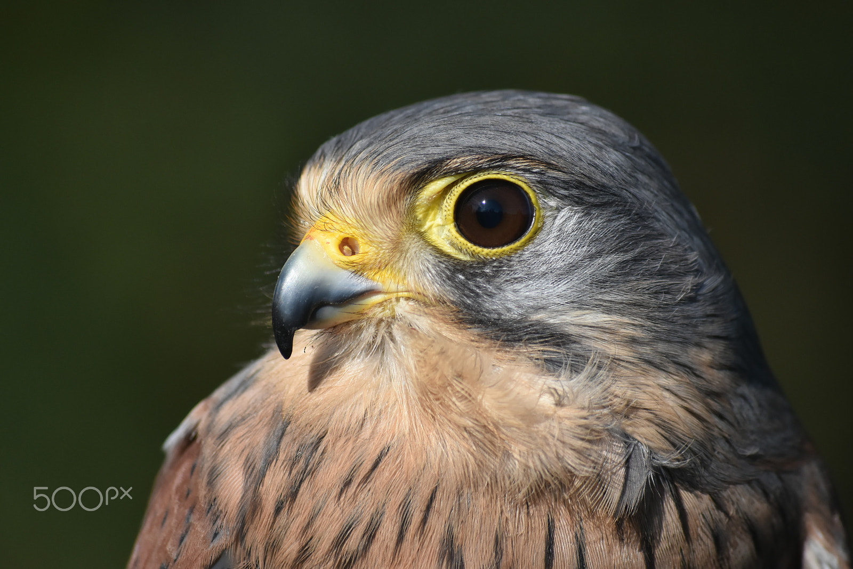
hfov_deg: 6.9
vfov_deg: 4.6
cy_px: 284
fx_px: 7111
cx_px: 426
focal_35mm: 300
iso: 800
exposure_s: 1/3200
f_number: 5.6
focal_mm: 200
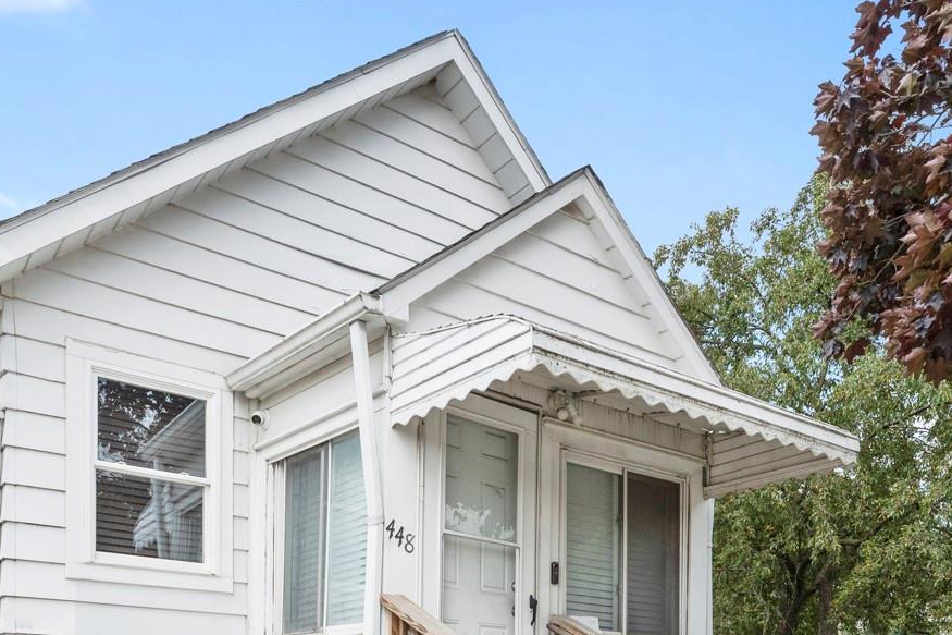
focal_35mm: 34
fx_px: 900
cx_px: 469
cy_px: 716
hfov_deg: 55.7
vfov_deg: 33.3
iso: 500
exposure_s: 1/640
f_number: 8
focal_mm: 14.9
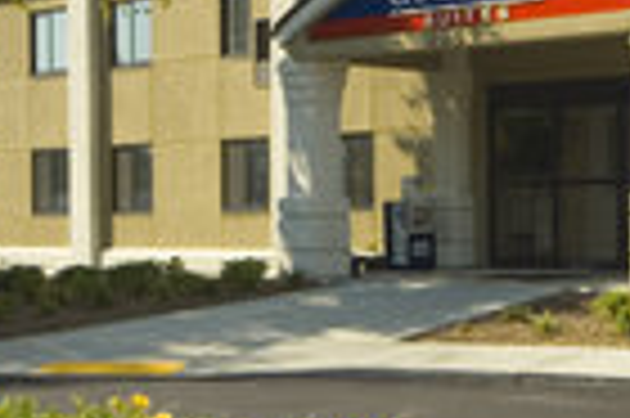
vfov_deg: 13.8
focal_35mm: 99
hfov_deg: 20.2
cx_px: 580
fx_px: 1730
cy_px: 126
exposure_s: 1/30
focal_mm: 24
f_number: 16
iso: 100
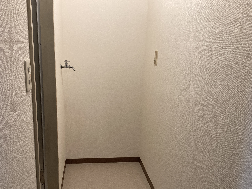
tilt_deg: -13.1
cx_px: 109
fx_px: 233
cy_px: 104
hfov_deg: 56.6
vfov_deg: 44.1
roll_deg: -1.7
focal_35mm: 32
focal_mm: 3.99
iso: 160
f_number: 1.8
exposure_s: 1/54
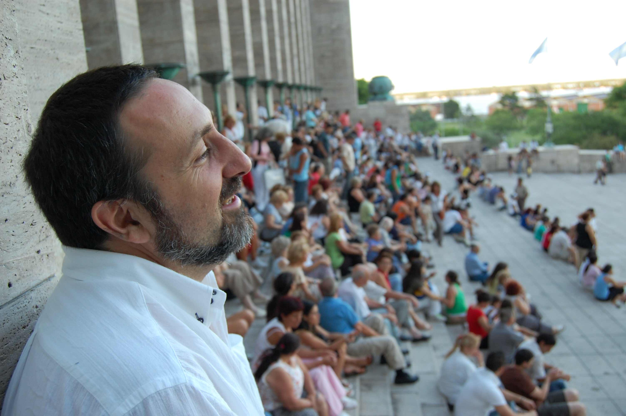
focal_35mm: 33
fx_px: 573
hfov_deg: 57.3
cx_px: 313
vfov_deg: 39.9
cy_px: 208
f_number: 5
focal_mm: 22
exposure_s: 1/100
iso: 400
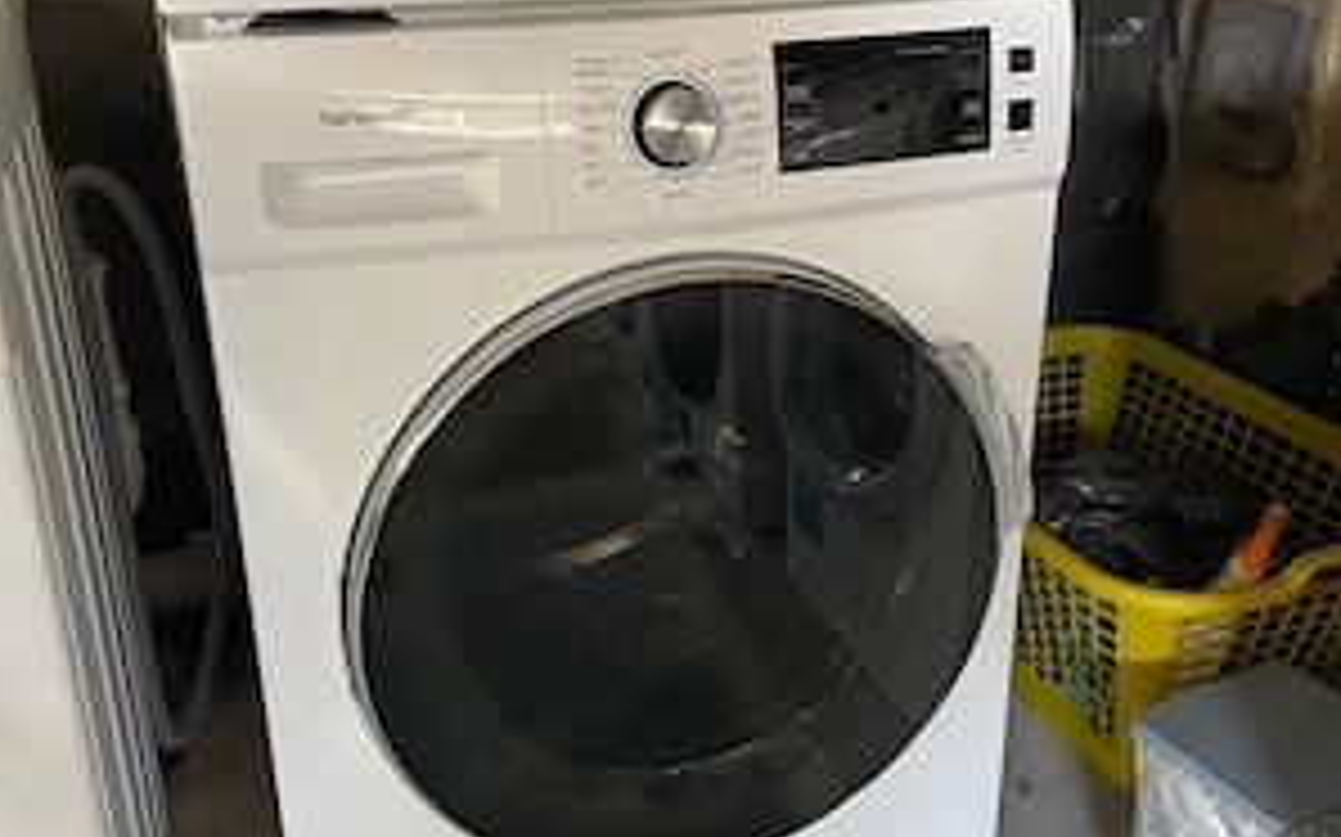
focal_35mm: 37
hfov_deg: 52.8
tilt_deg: -22.9
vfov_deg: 34.4
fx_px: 1352
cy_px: 414
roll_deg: +0.7
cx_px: 670
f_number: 1.6
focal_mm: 4.2
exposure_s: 1/50
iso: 200
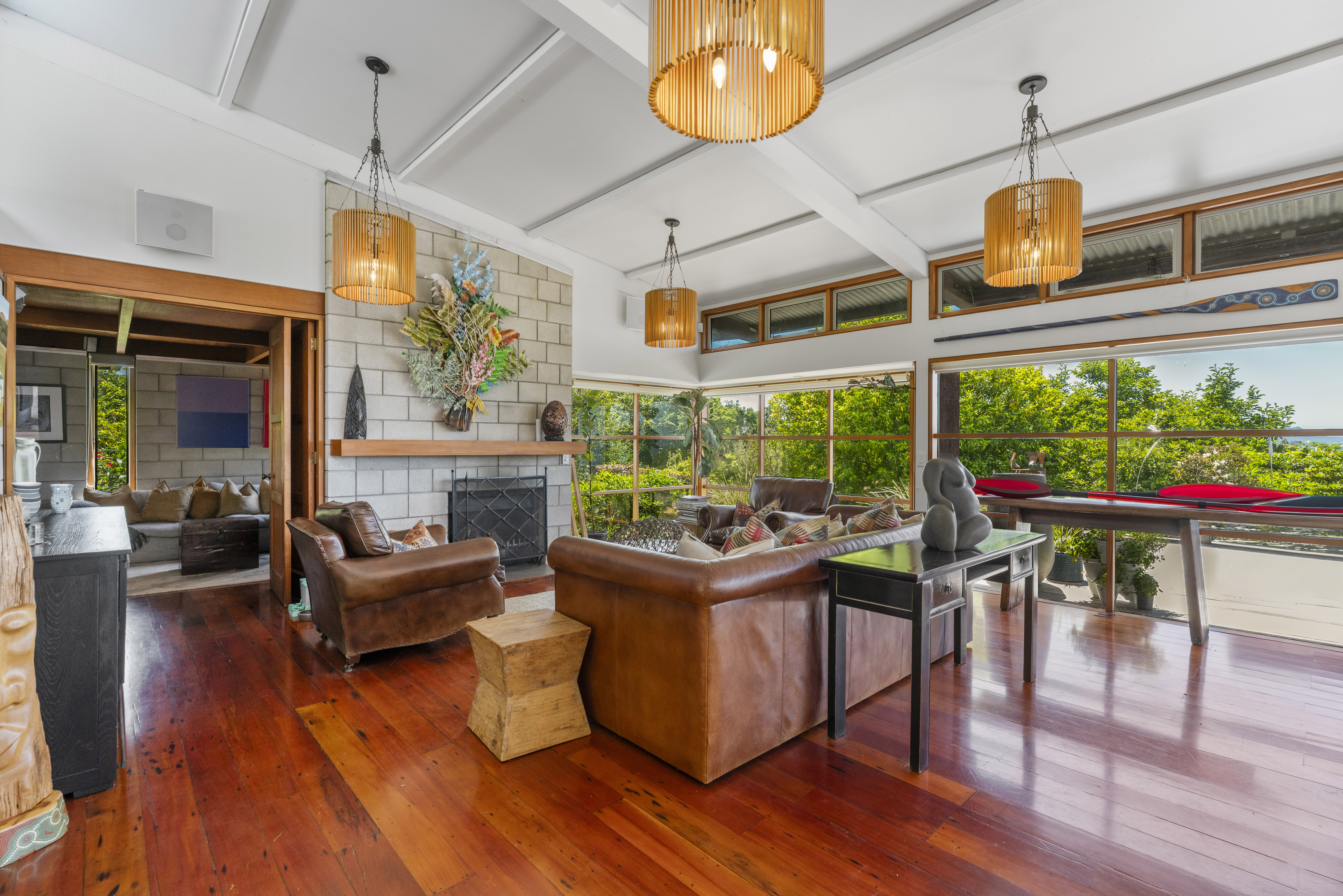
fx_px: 601
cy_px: 448
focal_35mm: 16
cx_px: 672
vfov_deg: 73.4
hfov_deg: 96.4
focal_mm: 16.1
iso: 640
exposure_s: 1/60
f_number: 8
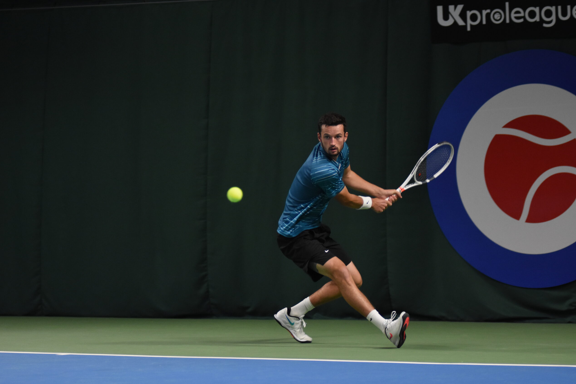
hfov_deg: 13.6
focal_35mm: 151
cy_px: 192
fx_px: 2416
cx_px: 287
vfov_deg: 9.1
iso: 2000
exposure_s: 1/400
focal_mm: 100
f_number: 2.8
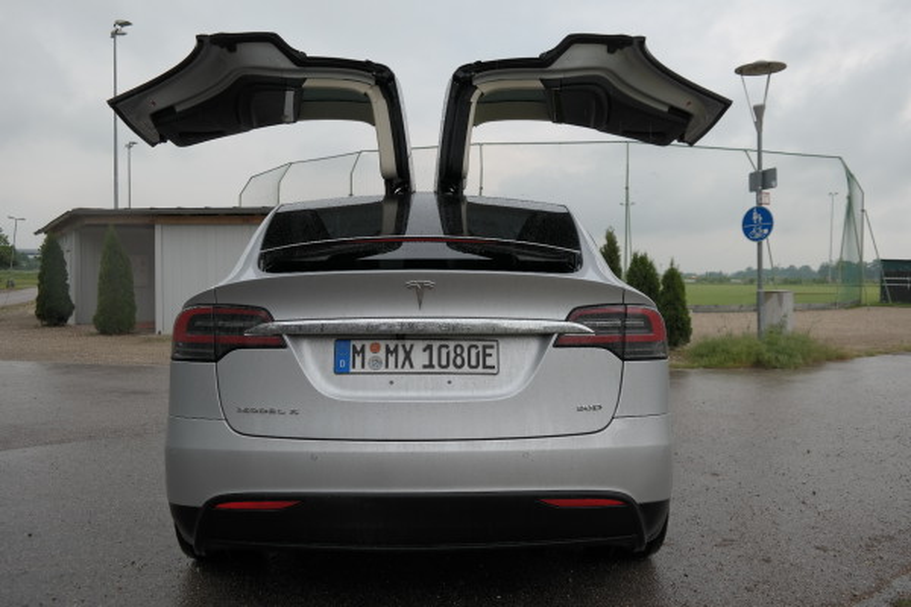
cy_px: 304
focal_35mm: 30
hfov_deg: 61.9
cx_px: 456
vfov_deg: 43.6
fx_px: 759
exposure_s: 1/180
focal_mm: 20
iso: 100
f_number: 5.6
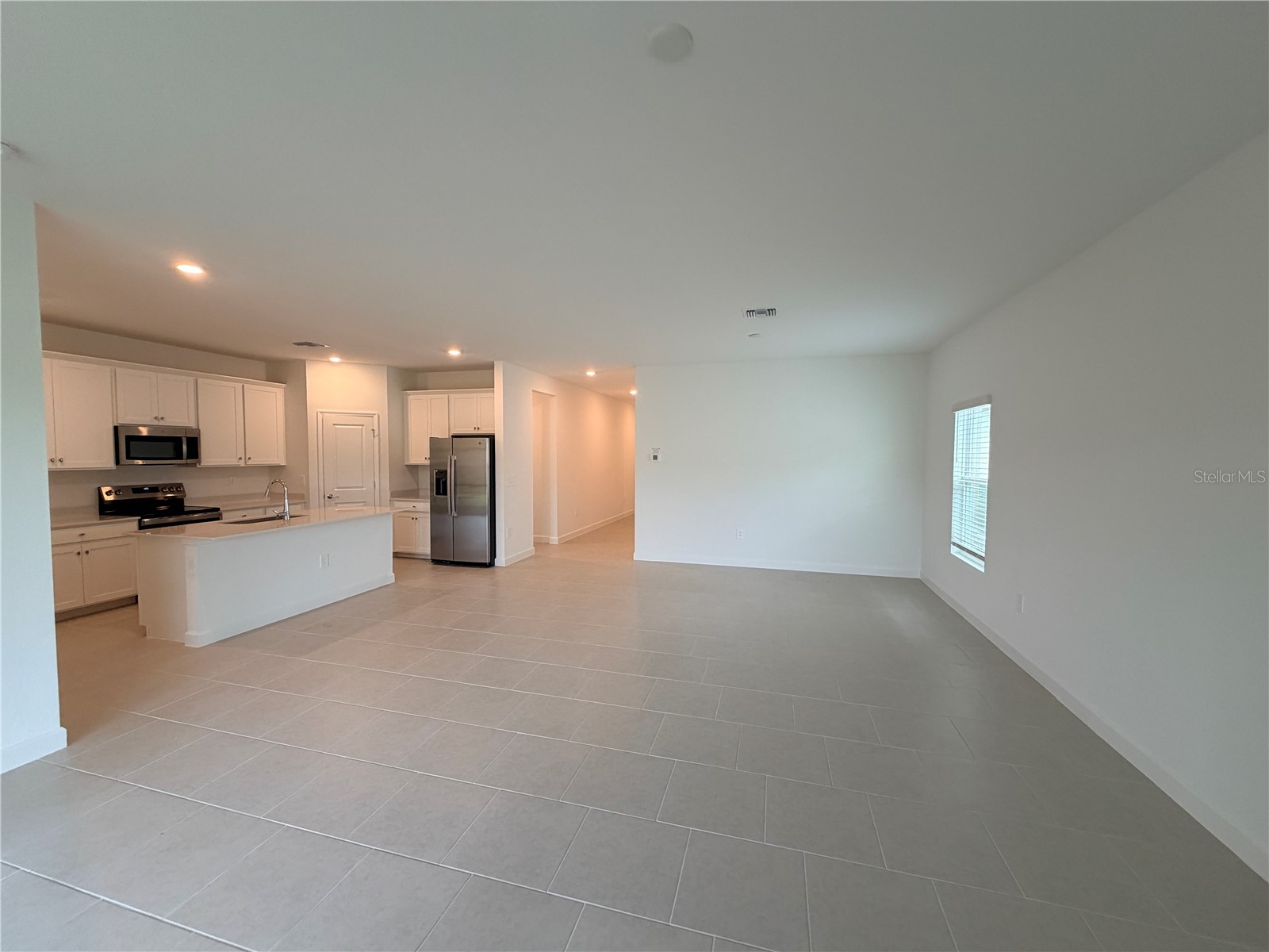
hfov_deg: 102.1
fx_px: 513
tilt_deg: -0.4
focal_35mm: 14
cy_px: 476
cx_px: 634
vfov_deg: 85.7
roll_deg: +0.4
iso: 160
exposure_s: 1/120
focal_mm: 2.22
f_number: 2.2
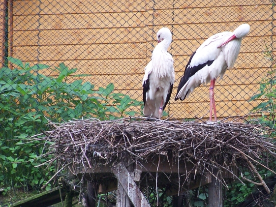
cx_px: 192
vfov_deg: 4.0
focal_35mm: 368
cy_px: 128
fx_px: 2935
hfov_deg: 5.4
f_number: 3.6
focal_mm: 42.8
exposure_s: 1/90
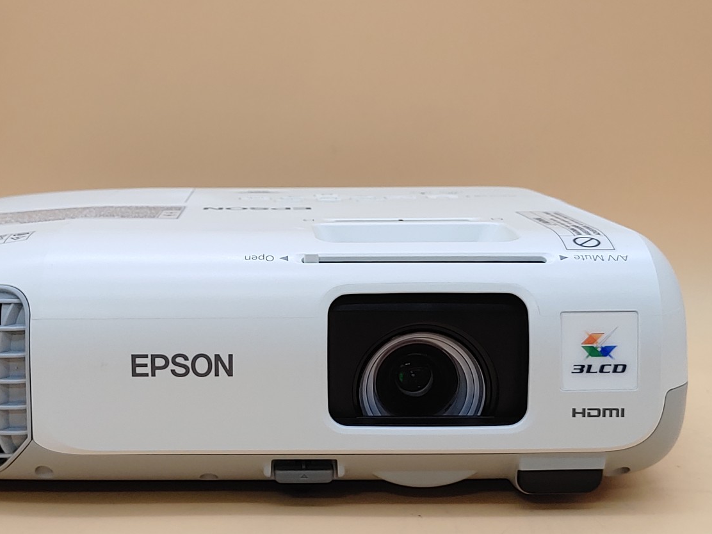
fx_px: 1172
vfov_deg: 25.6
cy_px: 307
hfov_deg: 33.6
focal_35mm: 57
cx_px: 253
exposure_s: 1/118
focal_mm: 4.36
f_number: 1.8
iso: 50
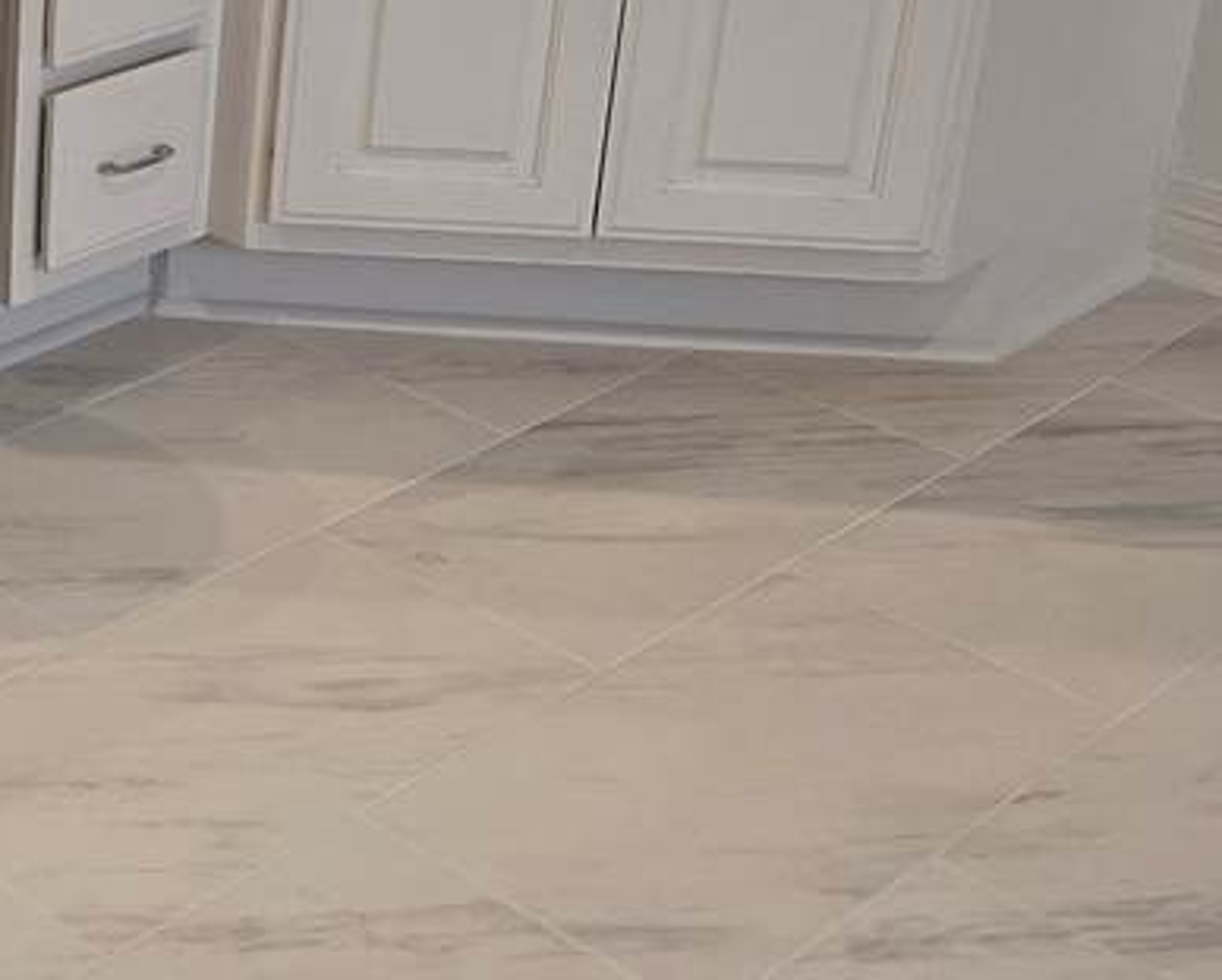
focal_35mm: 74
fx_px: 2678
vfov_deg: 20.3
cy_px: 98
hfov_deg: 23.1
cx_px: -315
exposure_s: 1/120
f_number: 1.7
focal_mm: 6.3
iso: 125
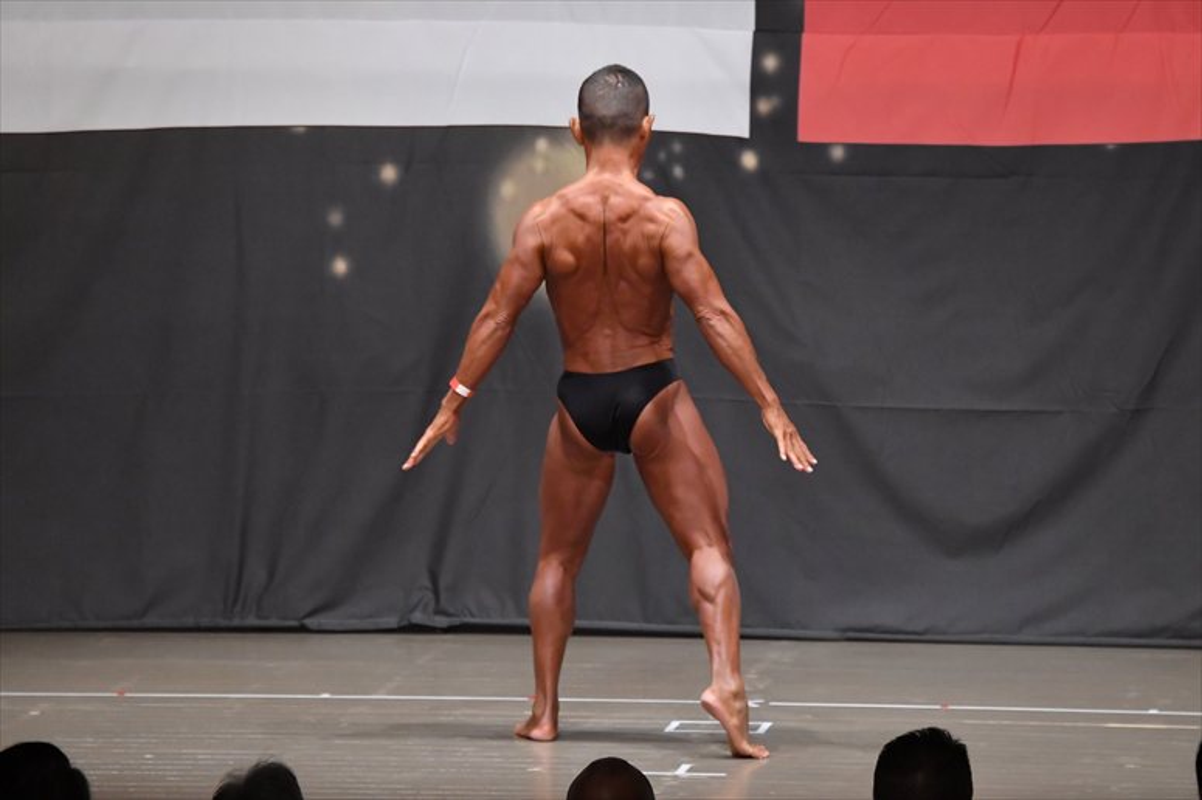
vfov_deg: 6.1
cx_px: 601
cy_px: 400
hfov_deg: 9.2
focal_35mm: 225
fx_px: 7509
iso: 6400
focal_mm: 150
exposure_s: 1/400
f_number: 5.6
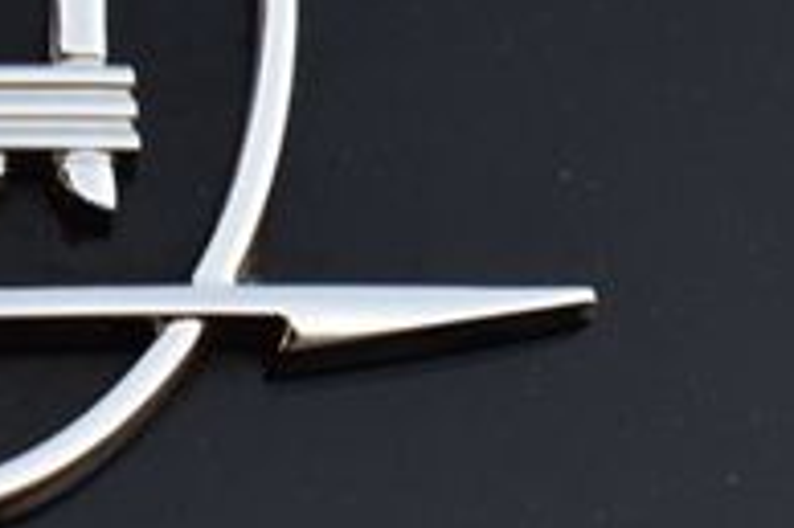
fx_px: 5245
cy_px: 131
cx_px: -102
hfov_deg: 8.6
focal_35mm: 238
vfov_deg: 5.8
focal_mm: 48
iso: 400
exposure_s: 1/25
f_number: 7.1
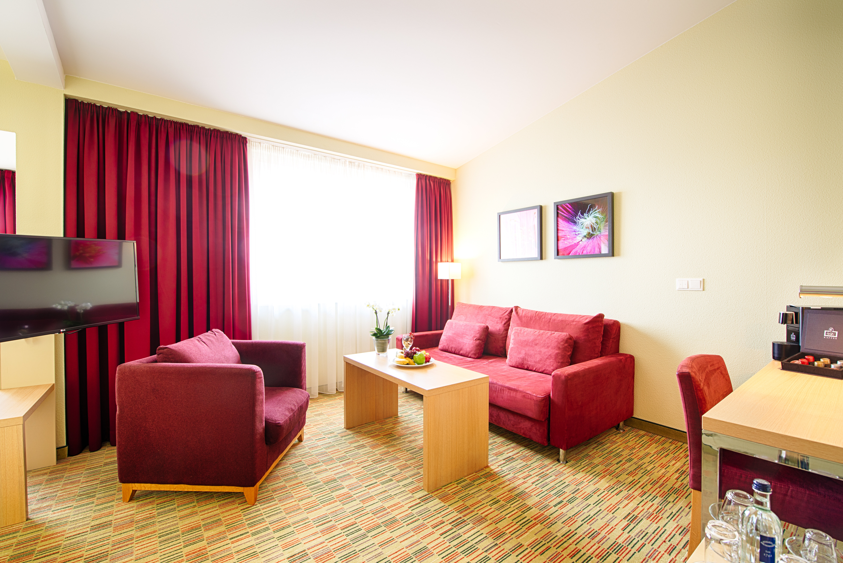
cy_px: 282
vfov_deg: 73.8
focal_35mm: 16
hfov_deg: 96.7
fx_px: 375
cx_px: 422
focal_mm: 16
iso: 100
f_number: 8
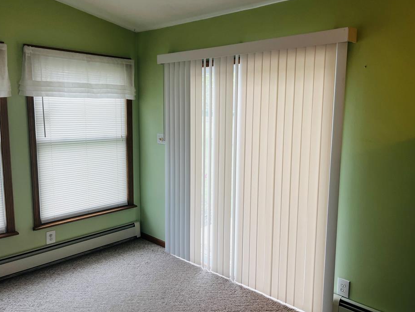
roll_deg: -0.4
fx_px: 348
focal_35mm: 29
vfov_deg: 48.2
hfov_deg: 61.6
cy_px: 153
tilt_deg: -7.8
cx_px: 215
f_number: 1.6
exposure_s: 1/120
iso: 50
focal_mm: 5.1
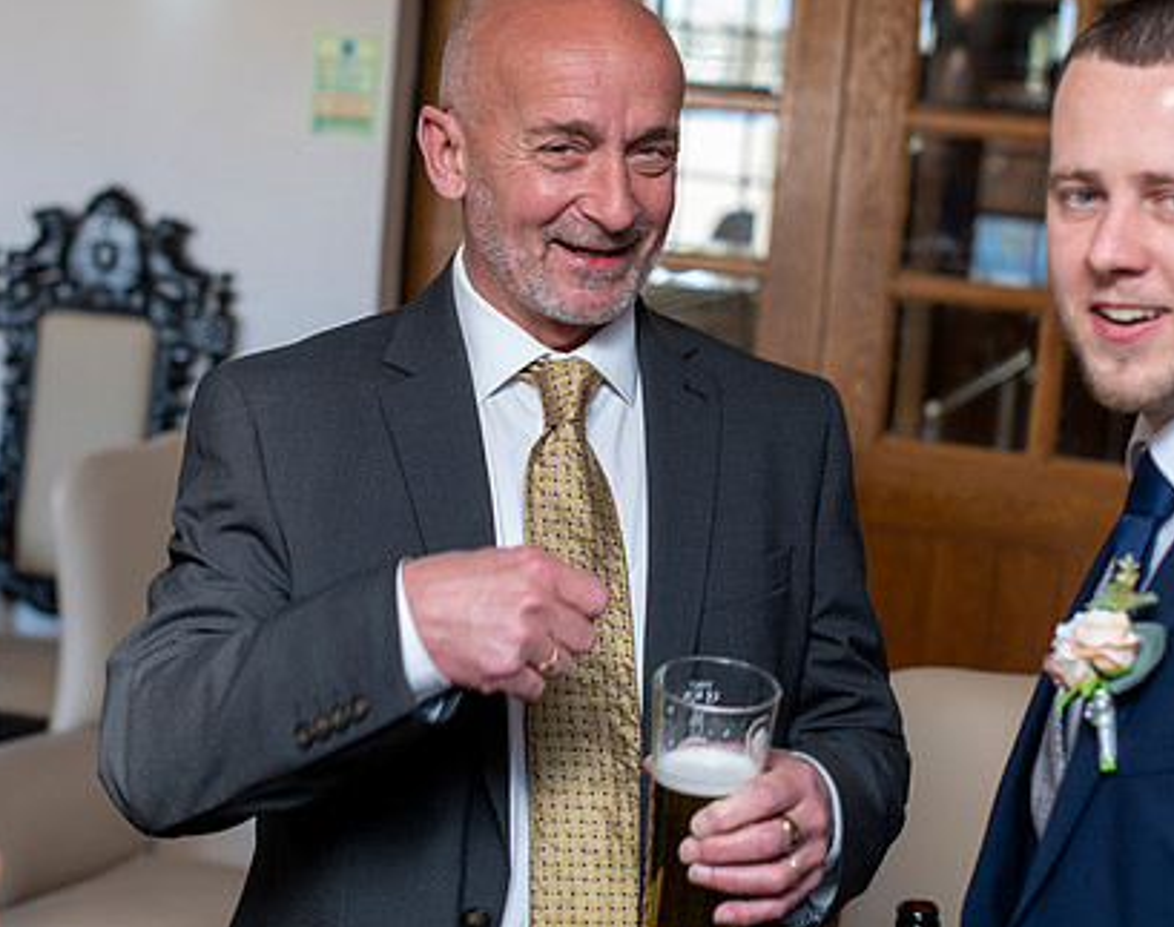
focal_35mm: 73
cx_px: 585
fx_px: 2524
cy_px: 329
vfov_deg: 20.8
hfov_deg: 26.2
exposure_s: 1/100
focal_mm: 35
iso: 320
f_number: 2.5
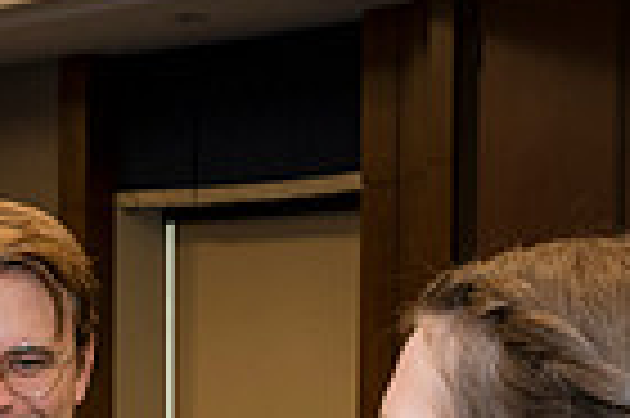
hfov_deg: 13.6
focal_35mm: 145
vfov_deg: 8.9
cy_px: 807
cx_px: -212
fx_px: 2535
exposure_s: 1/125
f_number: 5
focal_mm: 35
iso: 800
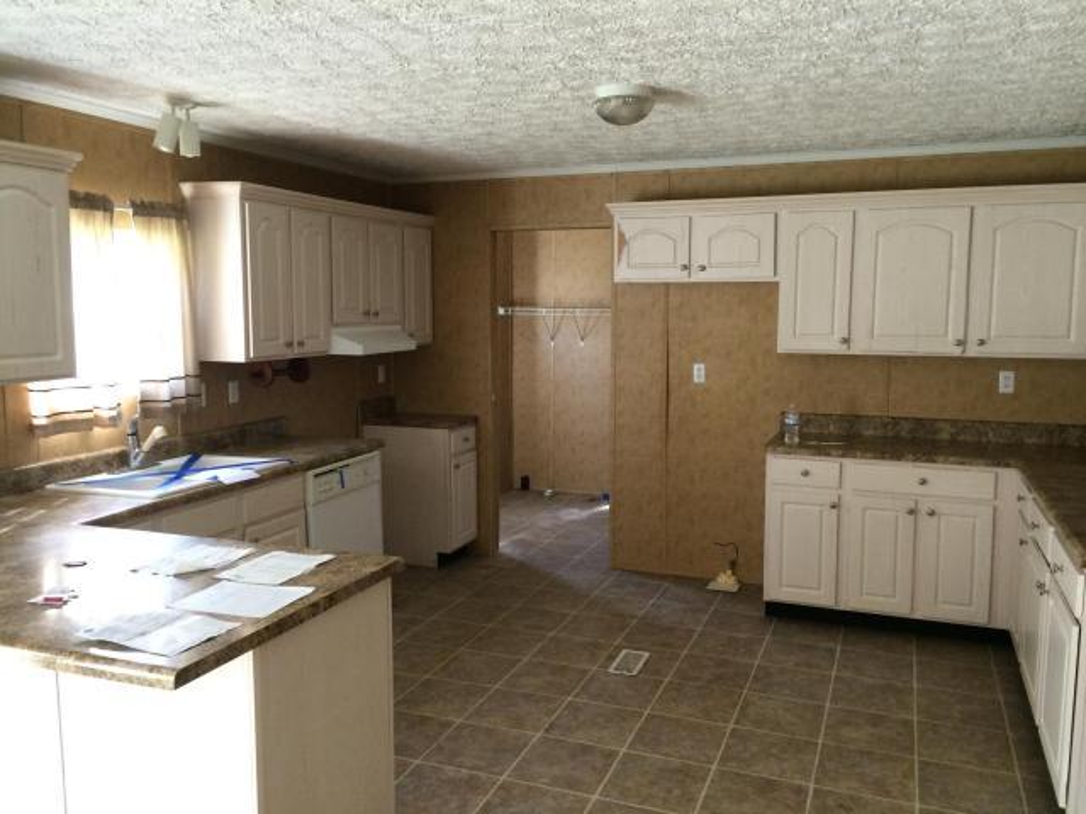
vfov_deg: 48.2
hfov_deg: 61.7
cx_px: 543
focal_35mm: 29
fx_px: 910
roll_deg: -0.2
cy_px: 407
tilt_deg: -7.8
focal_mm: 4.15
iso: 100
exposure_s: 1/30
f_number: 2.2
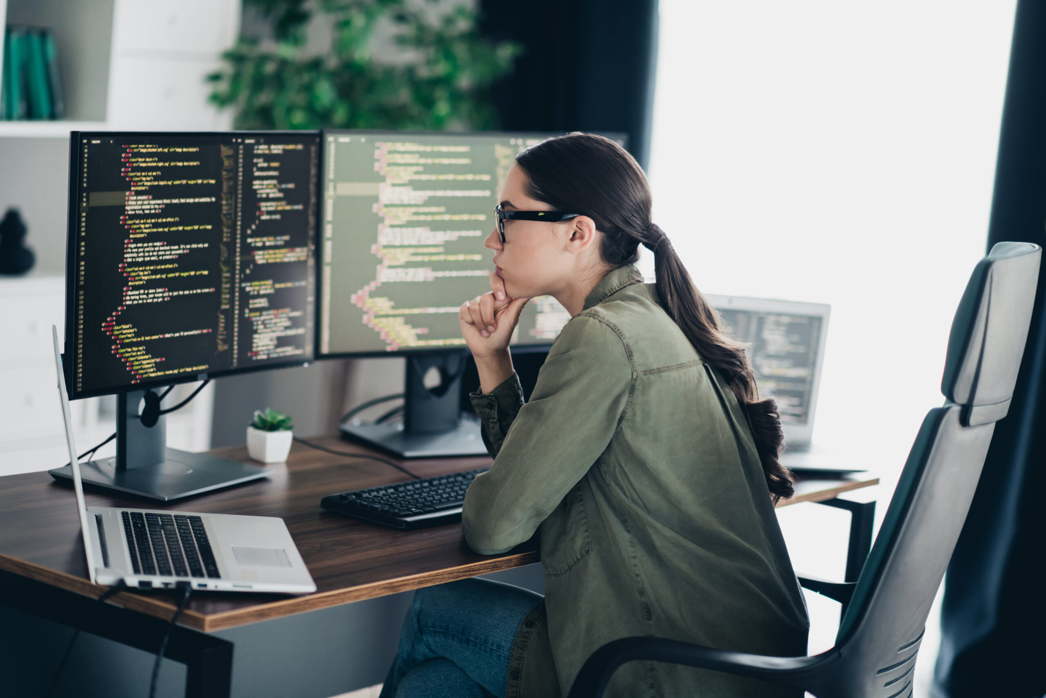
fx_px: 2470
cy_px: 349
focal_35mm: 85
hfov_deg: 23.9
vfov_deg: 16.1
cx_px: 523
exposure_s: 1/125
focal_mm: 85
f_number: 1.8
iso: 800
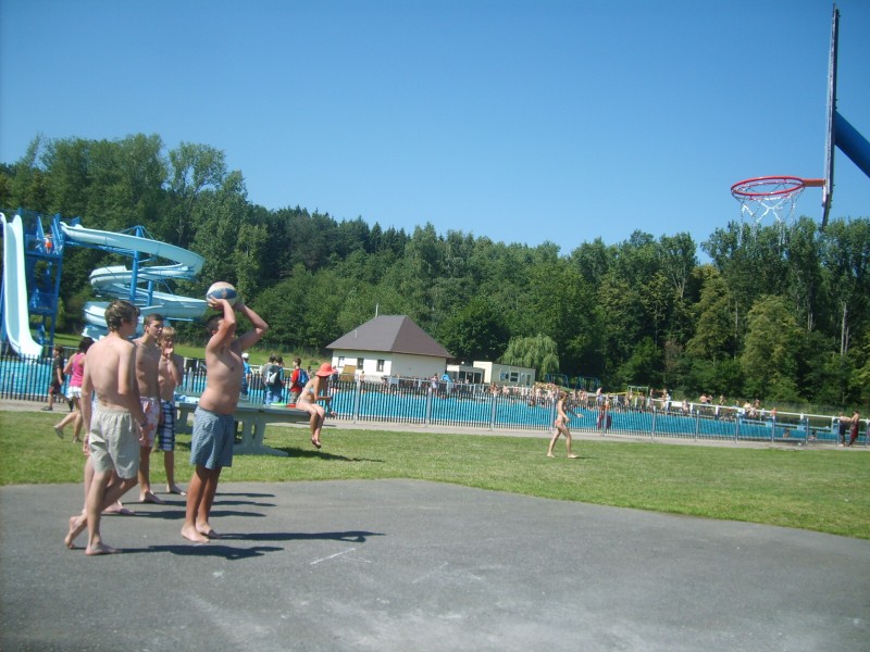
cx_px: 435
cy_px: 326
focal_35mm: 35
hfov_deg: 52.6
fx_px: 880
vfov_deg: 40.7
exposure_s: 1/180
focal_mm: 5.8
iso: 50
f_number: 7.1
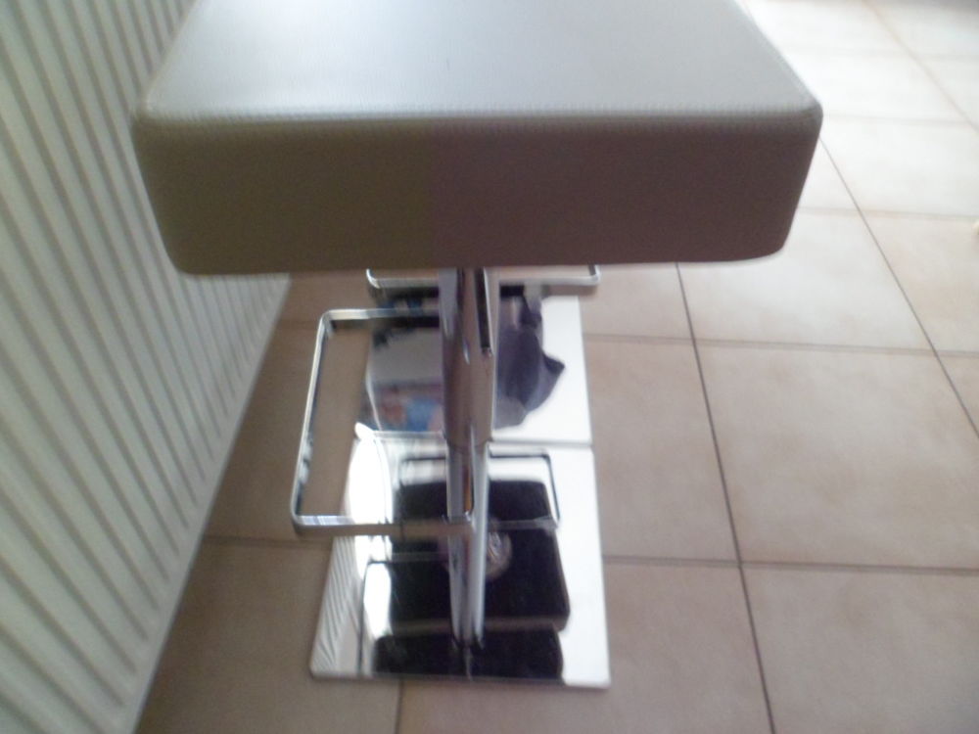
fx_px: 735
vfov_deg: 53.1
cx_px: 490
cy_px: 367
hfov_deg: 67.3
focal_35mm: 26
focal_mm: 4.9
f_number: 3.3
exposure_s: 1/15
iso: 400
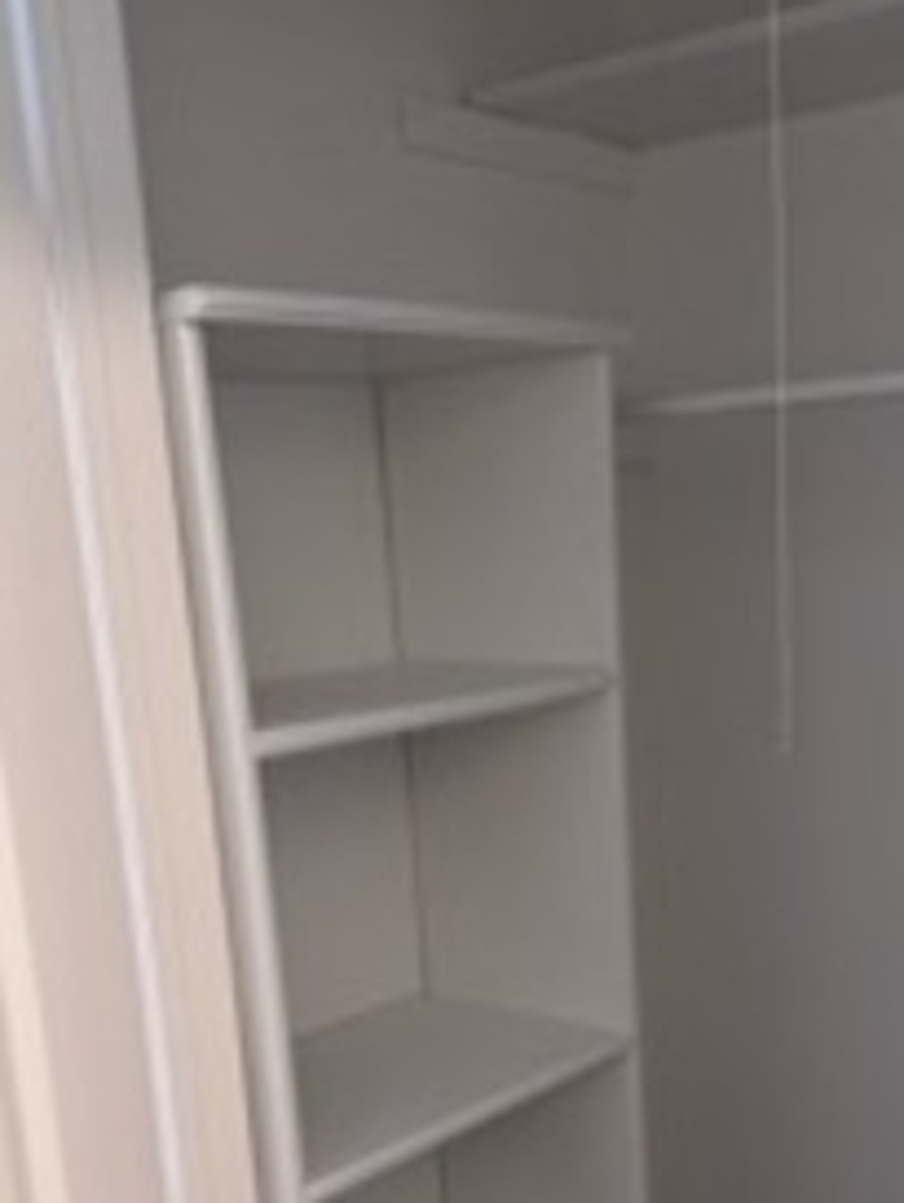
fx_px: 1531
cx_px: 571
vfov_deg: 41.5
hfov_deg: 32.7
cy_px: 917
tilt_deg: -14.9
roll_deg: +5.4
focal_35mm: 44
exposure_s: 1/60
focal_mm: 6.76
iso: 400
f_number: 1.78
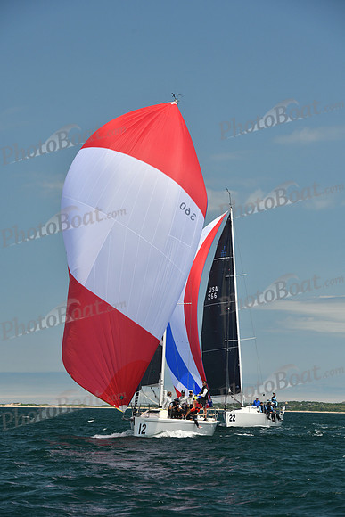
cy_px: 258
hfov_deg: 10.6
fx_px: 1867
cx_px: 172
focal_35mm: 130
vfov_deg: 15.8
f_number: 7.1
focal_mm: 130
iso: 320
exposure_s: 1/640
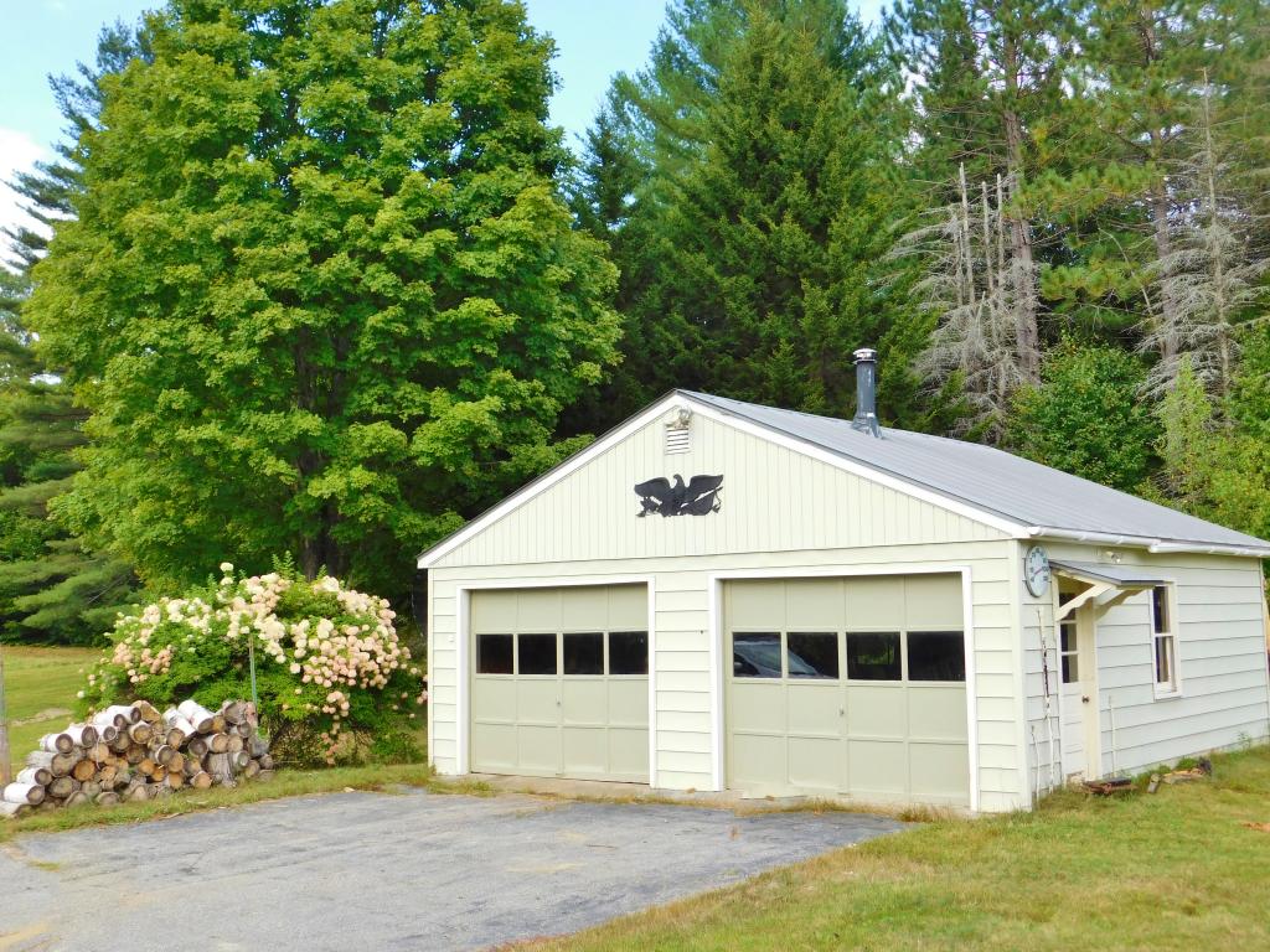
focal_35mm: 40
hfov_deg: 46.8
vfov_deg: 36.0
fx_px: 1468
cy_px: 476
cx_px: 635
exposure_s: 1/400
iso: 125
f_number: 3.6
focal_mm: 7.1
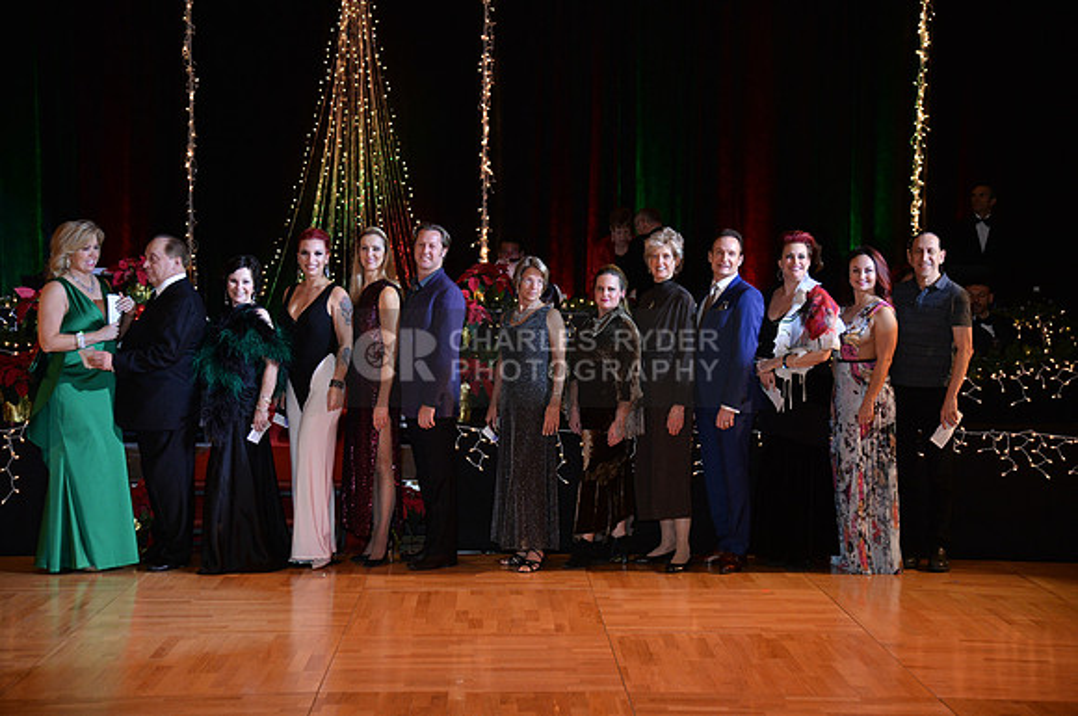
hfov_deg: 32.4
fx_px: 1854
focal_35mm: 62
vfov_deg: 21.8
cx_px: 539
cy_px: 358
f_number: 4
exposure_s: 1/250
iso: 1600
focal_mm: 62
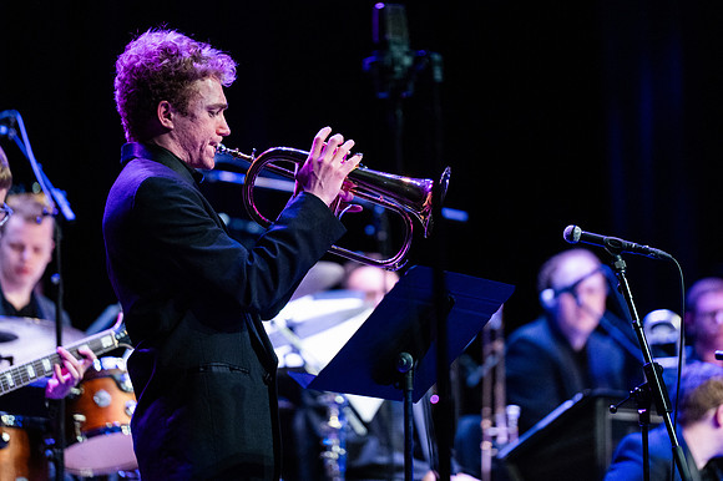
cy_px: 240
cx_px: 362
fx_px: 4144
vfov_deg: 6.6
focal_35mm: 206
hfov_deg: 10.0
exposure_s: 1/500
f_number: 2.8
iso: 8000
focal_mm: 200
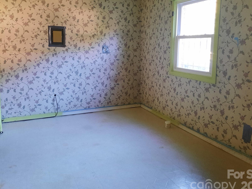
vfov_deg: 44.0
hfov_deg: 56.8
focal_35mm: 32
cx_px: 118
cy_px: 78
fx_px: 233
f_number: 2
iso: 320
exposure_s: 1/24
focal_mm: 4.6
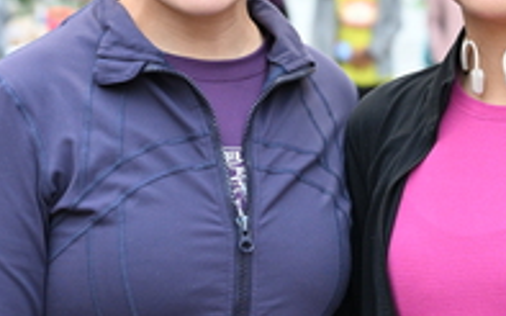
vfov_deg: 8.2
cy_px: -22
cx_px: 321
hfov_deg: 13.2
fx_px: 2192
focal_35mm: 159
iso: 2000
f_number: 4
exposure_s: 1/200
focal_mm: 56
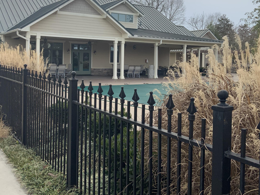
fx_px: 300
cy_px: 70
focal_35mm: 40
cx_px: 113
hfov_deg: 46.7
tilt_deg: -0.3
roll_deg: -1.0
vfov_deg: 35.7
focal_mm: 3
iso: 16
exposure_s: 1/568
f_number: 1.8
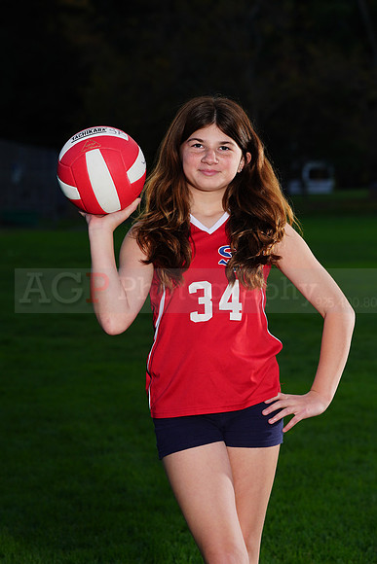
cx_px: 188
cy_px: 282
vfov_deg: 12.7
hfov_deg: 8.5
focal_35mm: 162
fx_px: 2543
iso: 200
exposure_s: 1/250
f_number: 9
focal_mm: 162
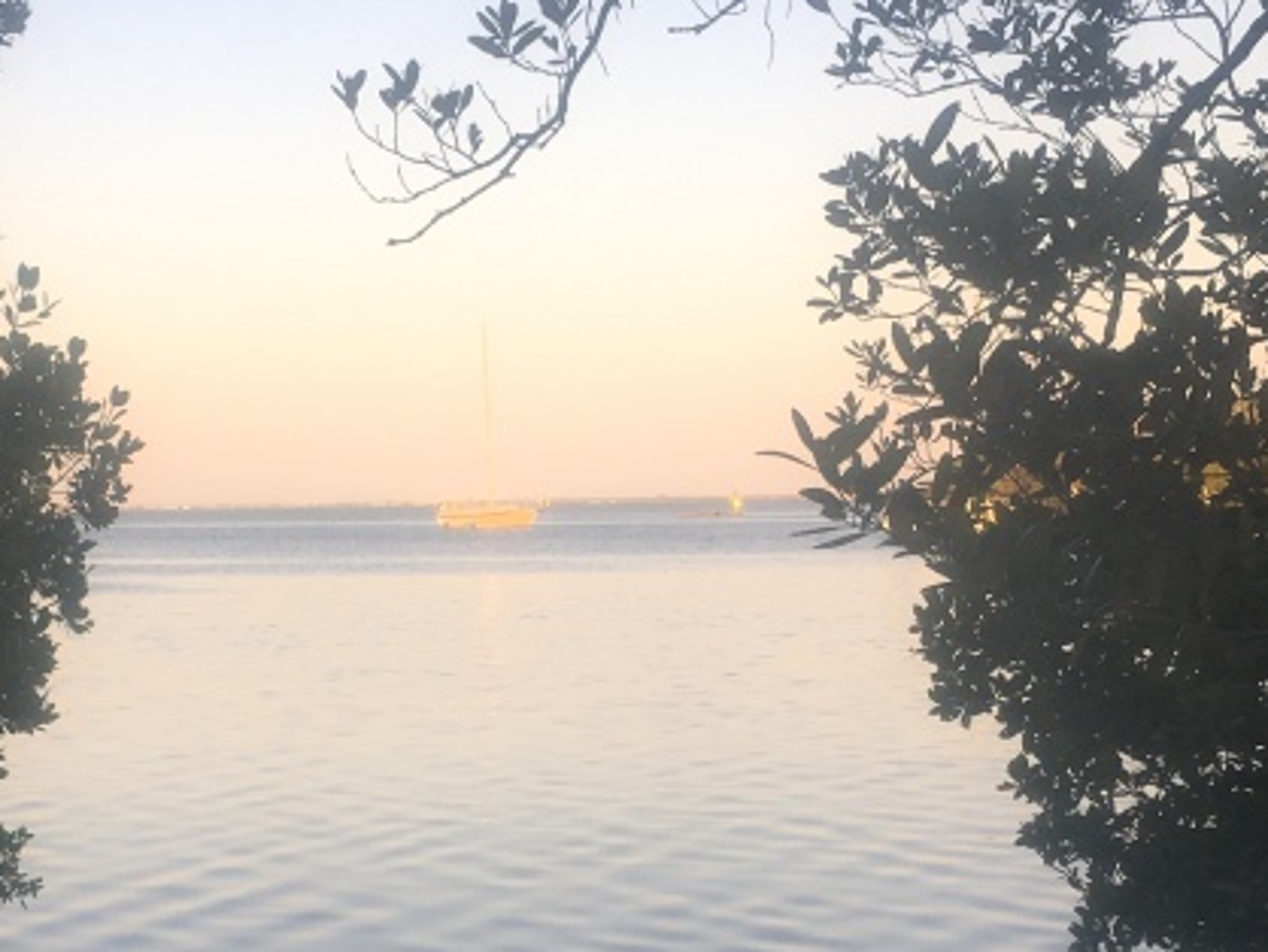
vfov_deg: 20.3
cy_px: 888
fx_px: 2602
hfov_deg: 27.3
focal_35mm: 71
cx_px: 482
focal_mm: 4.15
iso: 25
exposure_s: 1/761
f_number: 2.2
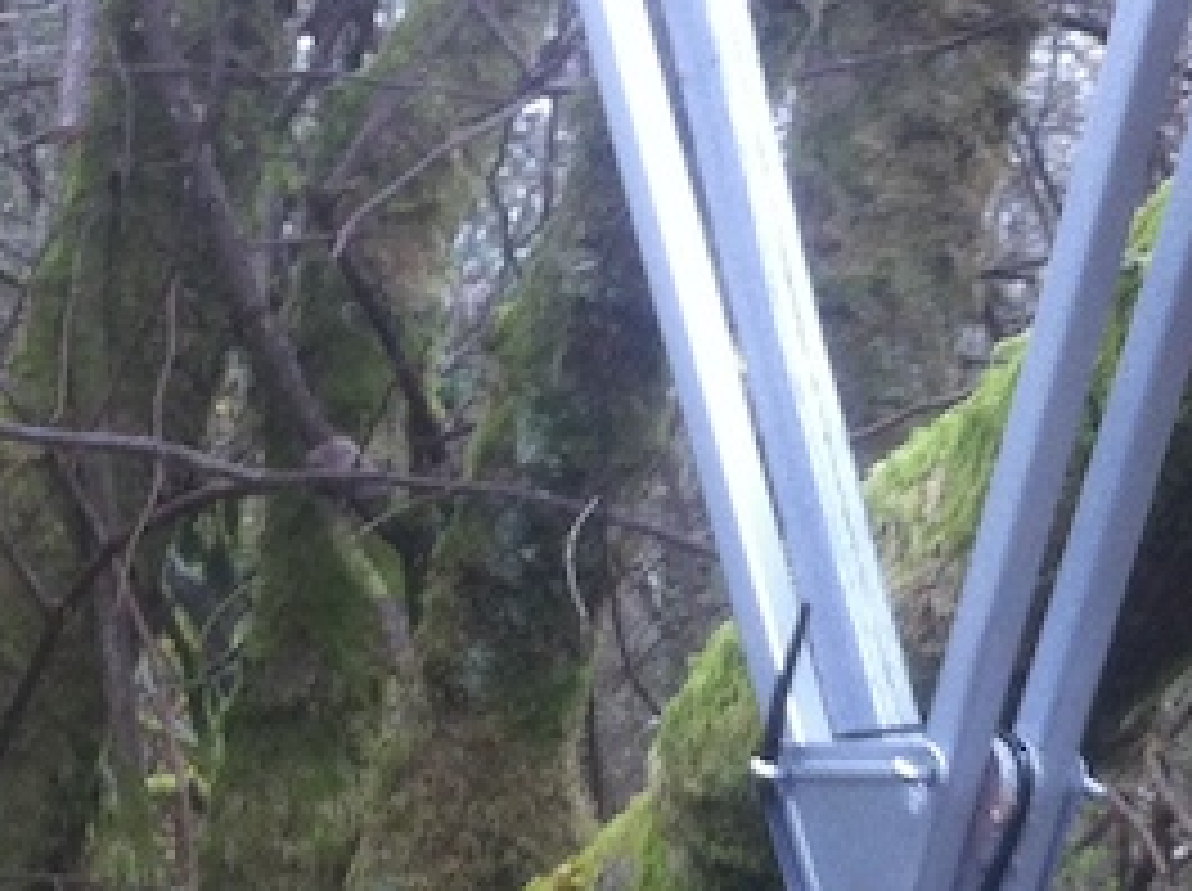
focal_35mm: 135
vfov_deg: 10.9
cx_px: 522
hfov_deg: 14.6
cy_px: 709
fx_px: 4642
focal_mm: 3.85
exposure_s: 1/15
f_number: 2.8
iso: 125
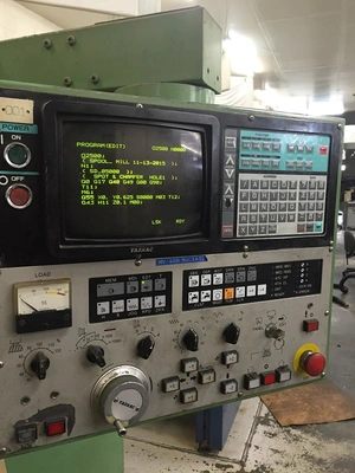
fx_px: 397
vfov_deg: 61.7
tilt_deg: -5.6
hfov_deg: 48.2
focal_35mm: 29
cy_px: 236
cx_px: 178
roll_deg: +0.1
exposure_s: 1/30
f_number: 2.2
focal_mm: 4.15
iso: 125
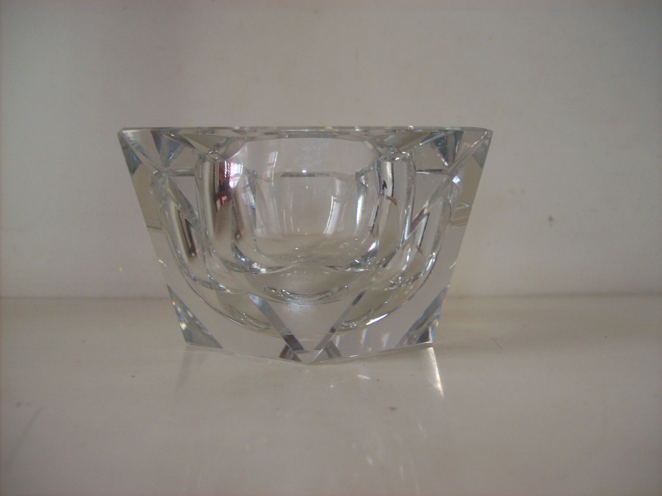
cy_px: 248
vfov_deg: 39.6
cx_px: 331
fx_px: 688
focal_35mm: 36
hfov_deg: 51.4
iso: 80
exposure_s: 1/64
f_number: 2.7
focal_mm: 6
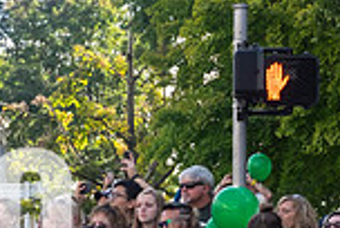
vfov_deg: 8.8
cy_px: 254
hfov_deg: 12.7
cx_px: -96
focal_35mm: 156
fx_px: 1476
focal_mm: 27
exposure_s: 1/200
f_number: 7.1
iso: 400
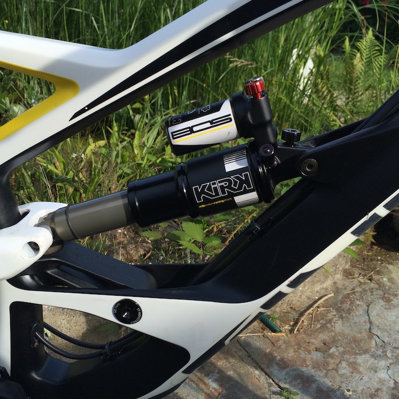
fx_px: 456
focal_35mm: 35
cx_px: 166
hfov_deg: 47.0
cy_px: 197
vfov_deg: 47.2
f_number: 2.2
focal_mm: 4.15
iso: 32
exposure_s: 1/1208
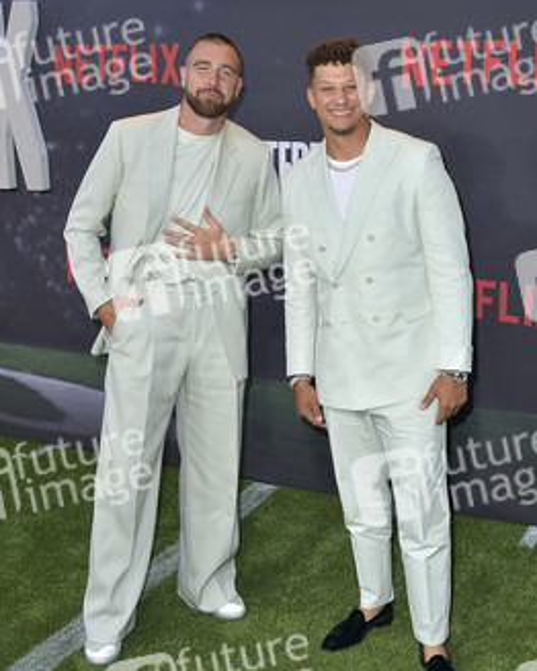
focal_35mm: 39
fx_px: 774
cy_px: 376
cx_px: 272
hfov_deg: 38.3
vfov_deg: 46.7
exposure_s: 1/250
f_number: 6.3
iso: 320
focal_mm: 34
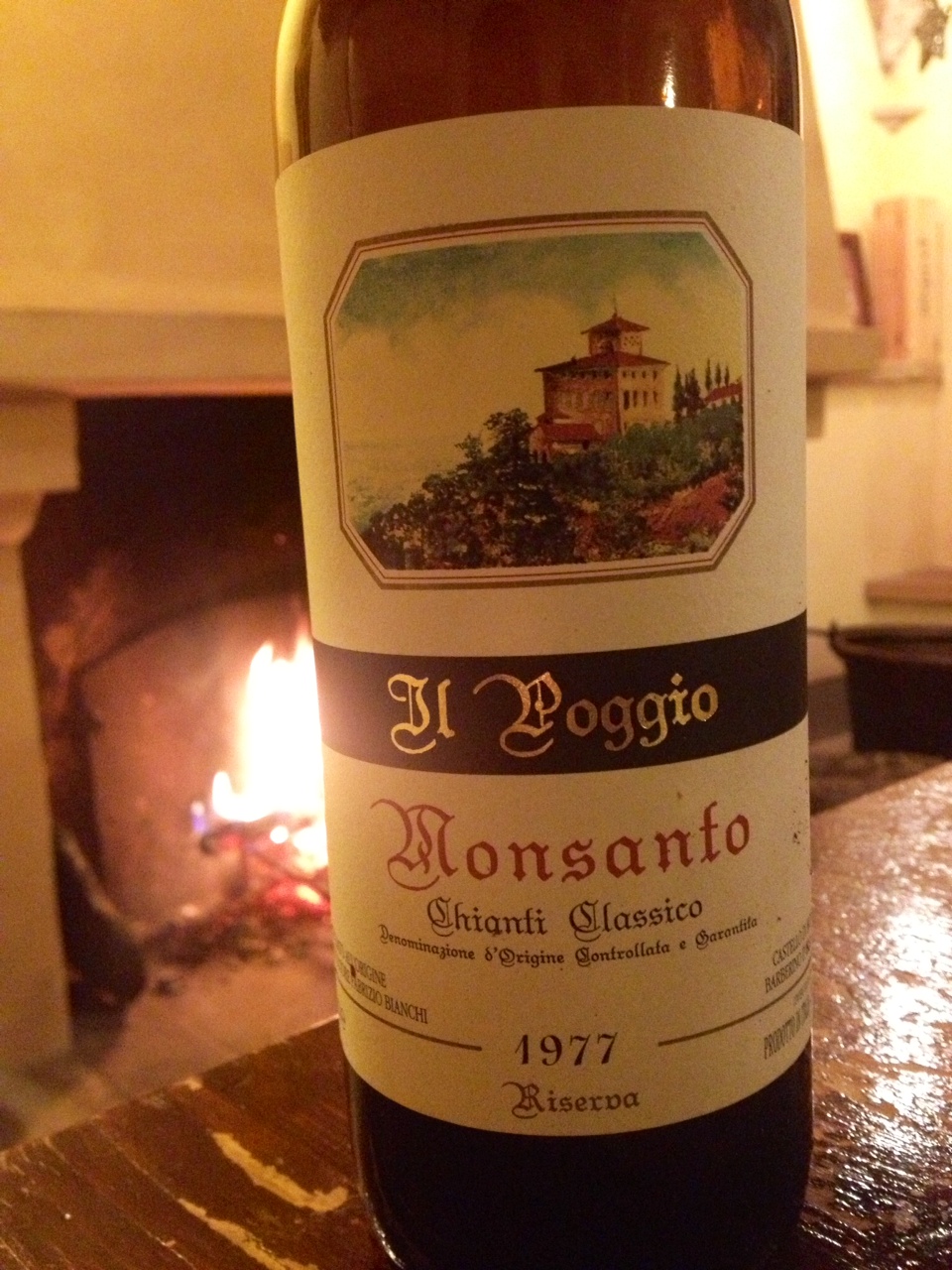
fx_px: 1283
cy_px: 635
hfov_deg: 40.7
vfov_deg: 52.6
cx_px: 476
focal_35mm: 35
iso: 800
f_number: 2.4
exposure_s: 1/15
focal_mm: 4.28
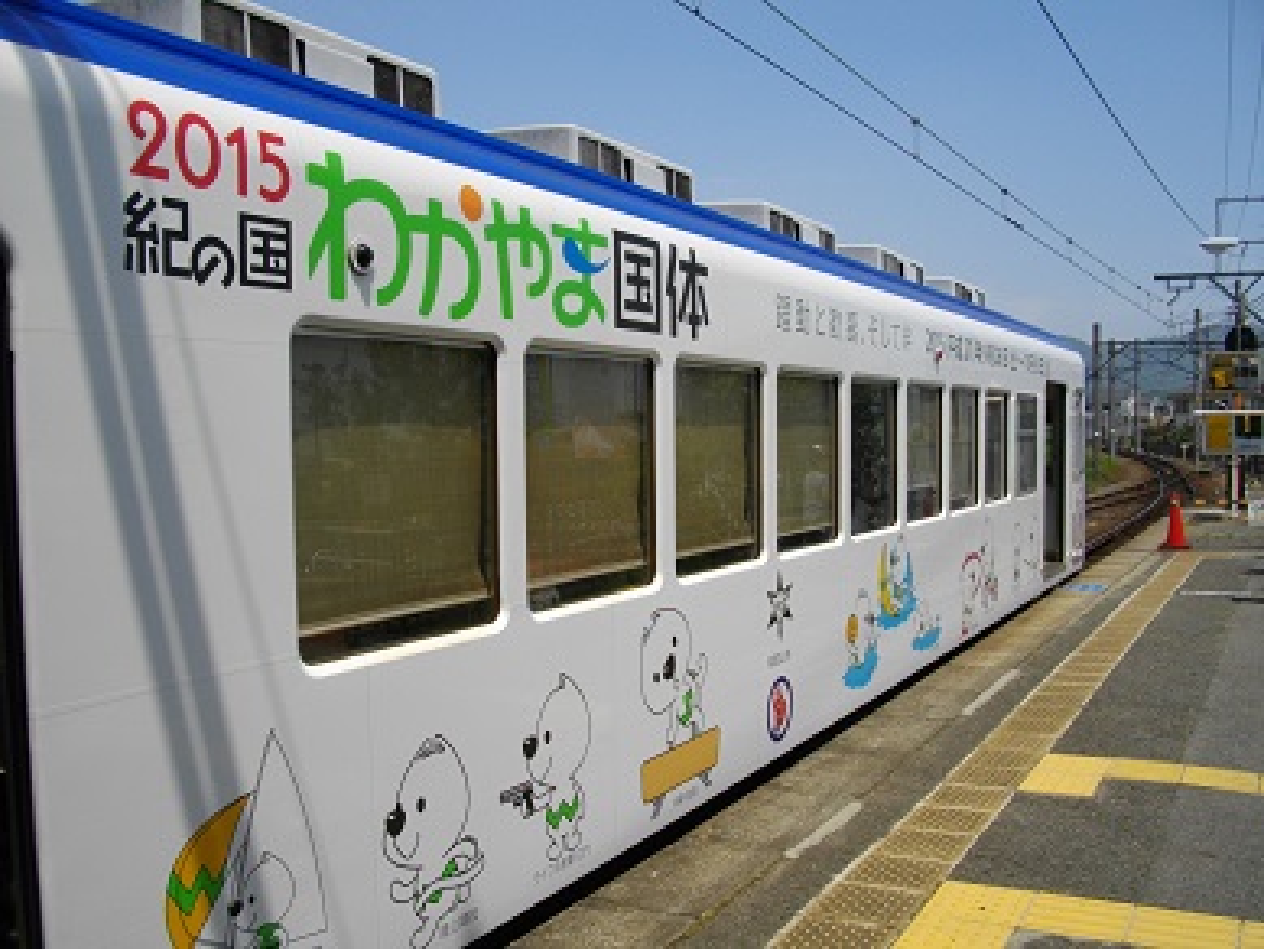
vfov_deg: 44.2
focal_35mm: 32
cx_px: 632
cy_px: 474
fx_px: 1169
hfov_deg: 56.8
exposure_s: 1/500
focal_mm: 5.7
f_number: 5.5
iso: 100
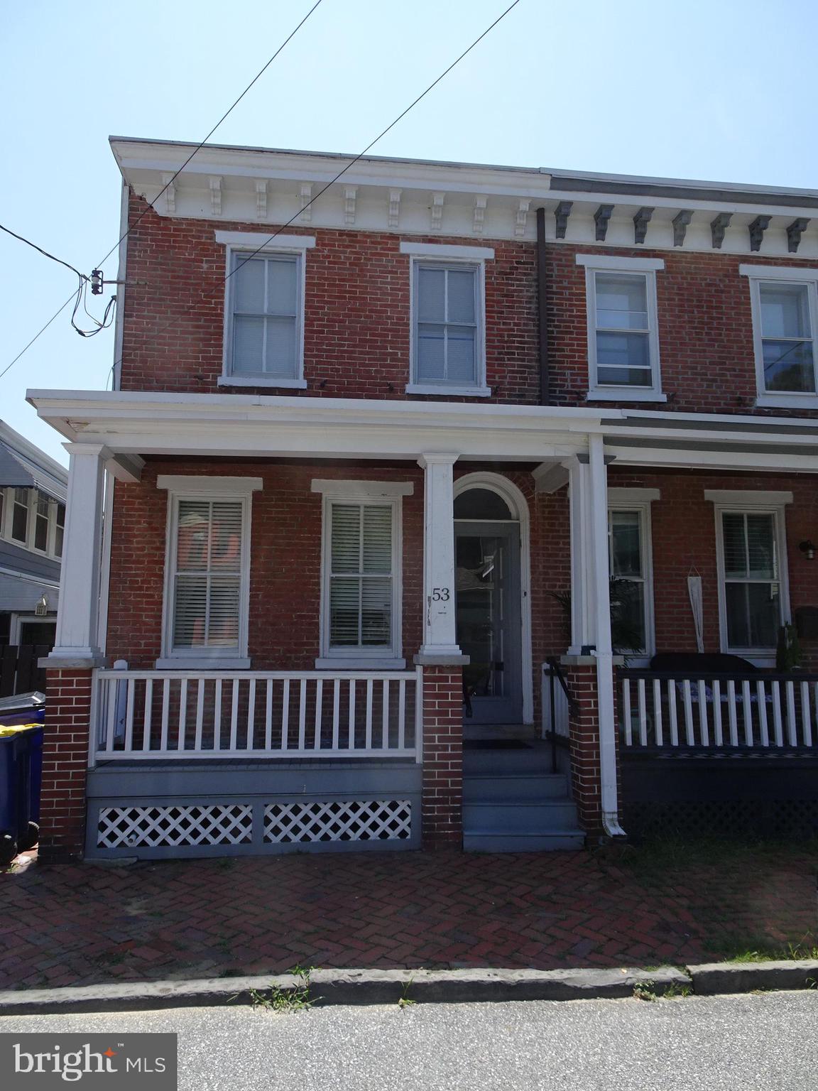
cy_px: 546
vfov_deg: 71.6
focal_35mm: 24
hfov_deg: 56.8
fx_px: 756
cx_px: 409
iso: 80
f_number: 3.5
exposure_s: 1/640
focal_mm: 4.1
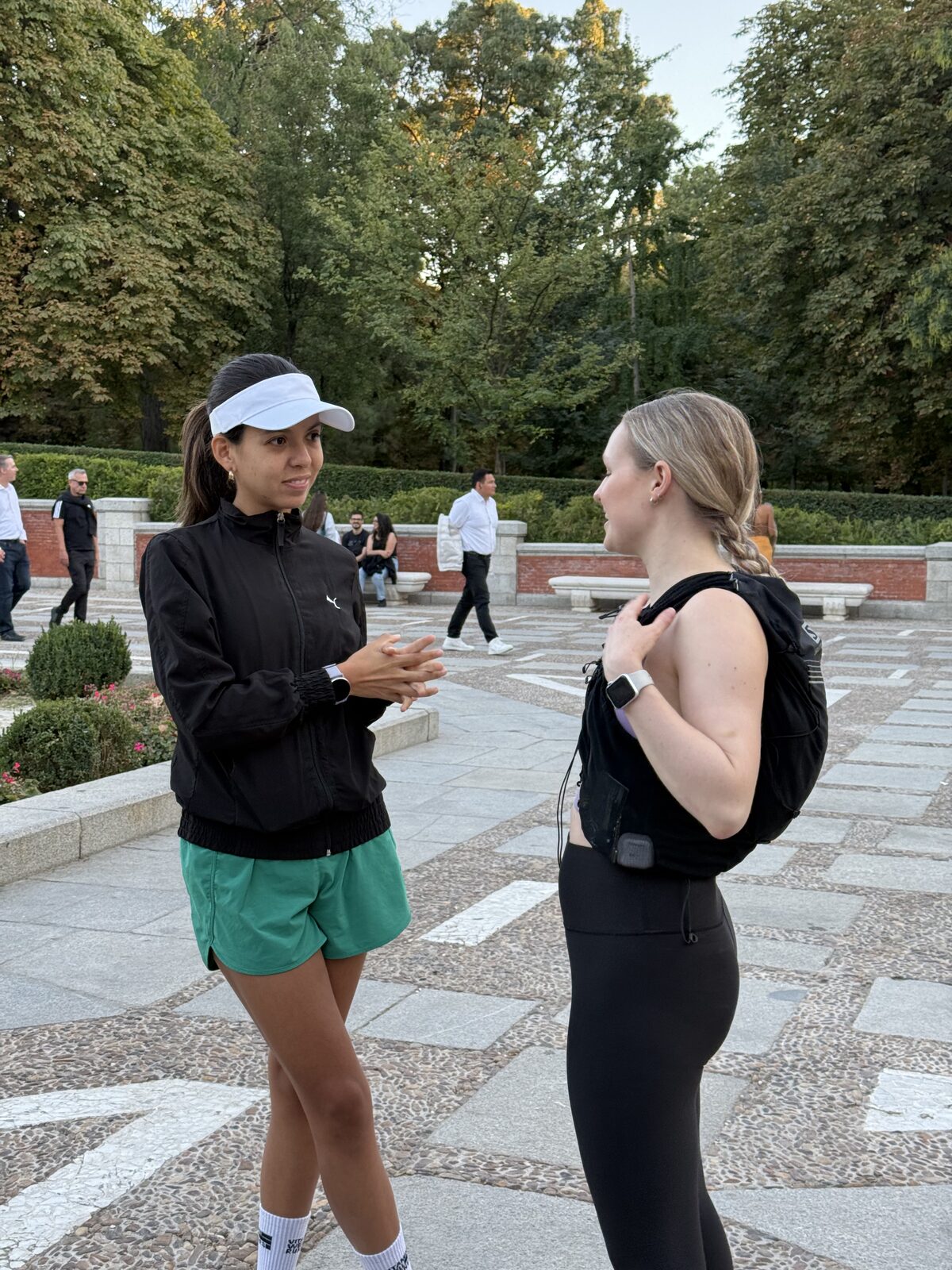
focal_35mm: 48
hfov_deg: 30.3
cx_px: 476
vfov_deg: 39.7
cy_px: 635
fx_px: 1760
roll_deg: -1.3
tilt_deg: -3.2
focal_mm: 6.76
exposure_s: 1/122
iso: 64
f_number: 1.78
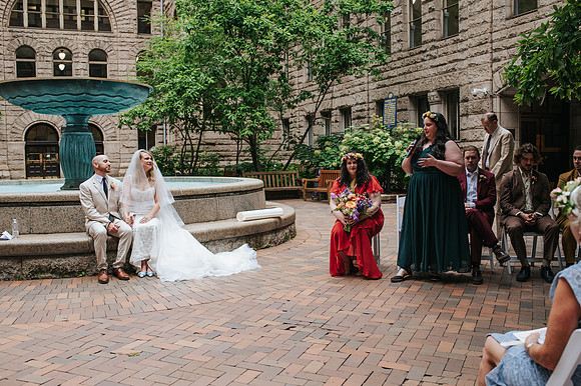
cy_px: 193
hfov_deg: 52.8
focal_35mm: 36
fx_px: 586
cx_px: 290
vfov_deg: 36.5
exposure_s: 1/400
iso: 640
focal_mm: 35
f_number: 4
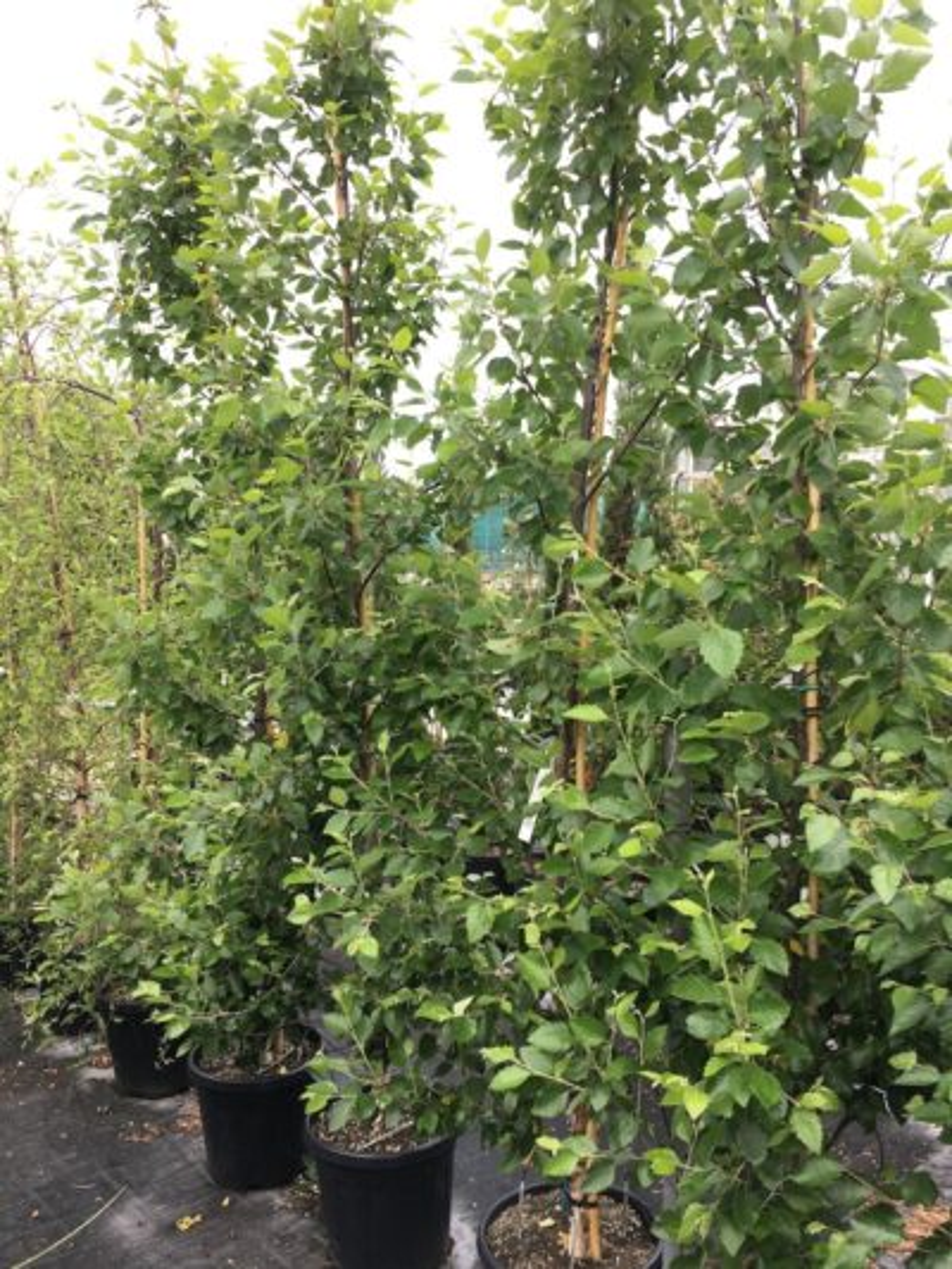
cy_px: 634
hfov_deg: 48.2
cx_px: 476
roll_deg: +0.3
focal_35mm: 29
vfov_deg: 61.6
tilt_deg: -0.9
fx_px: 1063
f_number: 2.2
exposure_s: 1/102
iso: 25
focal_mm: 4.15
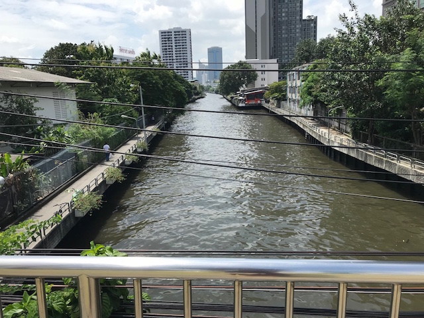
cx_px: 212
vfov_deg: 49.7
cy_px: 159
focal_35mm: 28
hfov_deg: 63.4
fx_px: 343
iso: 20
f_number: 1.8
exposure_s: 1/2037
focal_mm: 3.99
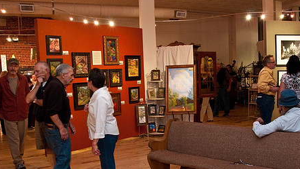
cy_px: 100
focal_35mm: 37
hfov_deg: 53.4
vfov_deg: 31.9
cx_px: 188
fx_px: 294
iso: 1250
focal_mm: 18
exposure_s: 1/30
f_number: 6.3
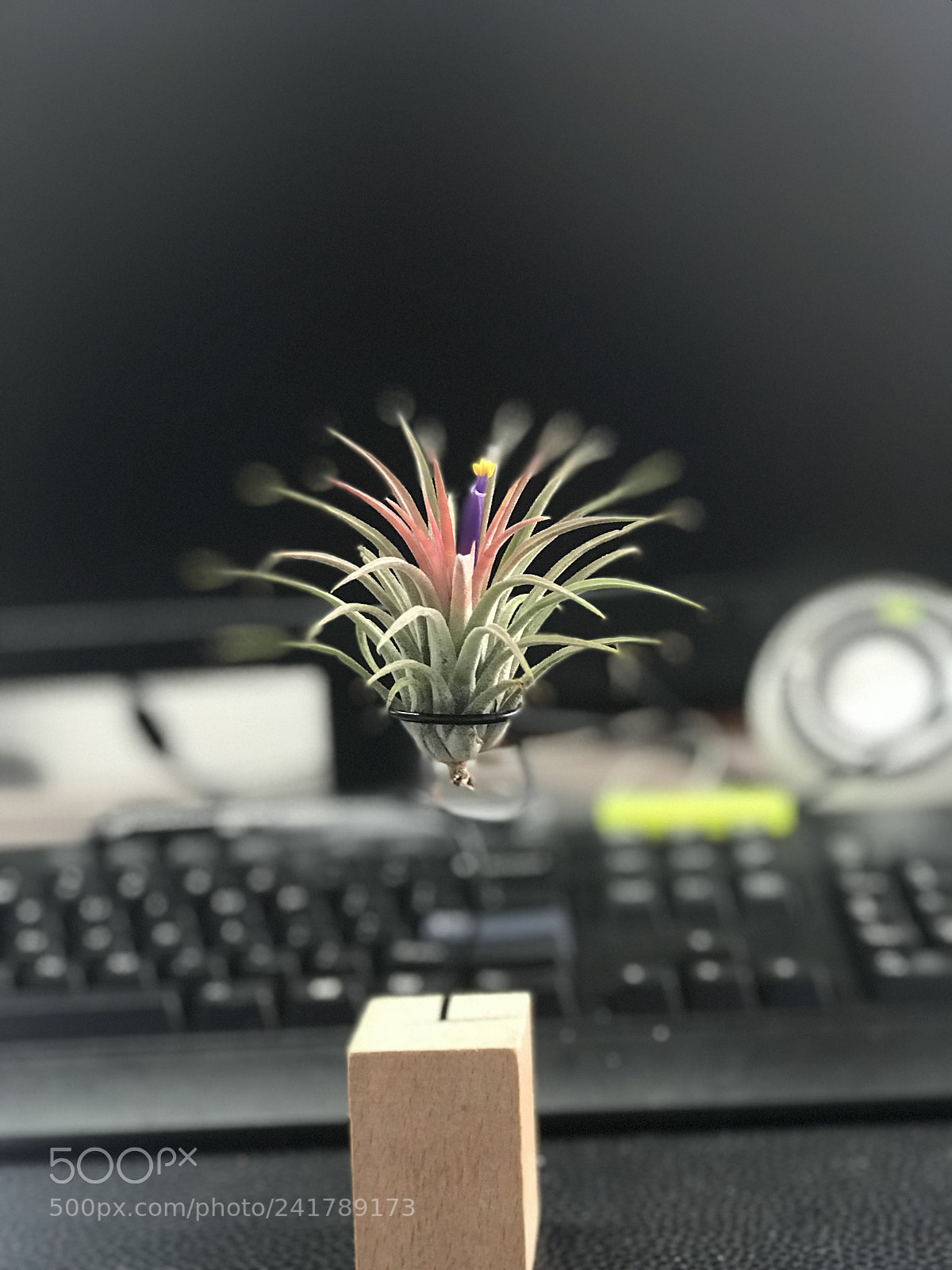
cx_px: 476
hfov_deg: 25.7
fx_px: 2090
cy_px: 635
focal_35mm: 57
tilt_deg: -9.3
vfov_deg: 33.8
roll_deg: +2.5
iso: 500
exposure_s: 1/50
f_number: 2.8
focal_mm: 6.6
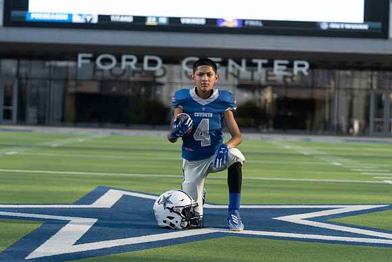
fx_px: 860
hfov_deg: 25.7
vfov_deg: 17.3
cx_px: 196
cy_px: 131
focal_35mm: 79
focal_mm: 79
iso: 100
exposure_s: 1/640
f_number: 2.8
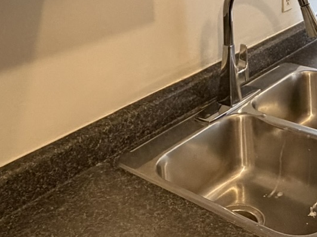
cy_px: -33
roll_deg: +2.0
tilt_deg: -9.0
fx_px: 494
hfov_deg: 35.1
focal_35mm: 54
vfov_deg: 24.9
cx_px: 217
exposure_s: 1/60
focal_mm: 2.22
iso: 400
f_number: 2.2
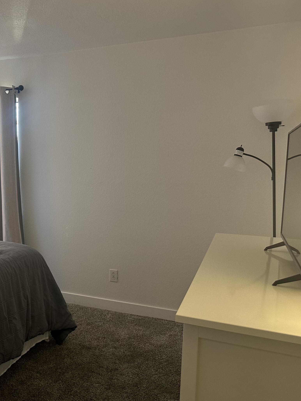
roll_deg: -1.1
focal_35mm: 35
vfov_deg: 52.6
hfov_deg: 37.4
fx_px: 406
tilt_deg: -2.3
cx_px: 18
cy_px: 204
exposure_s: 1/60
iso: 160
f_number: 1.78
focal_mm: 6.86
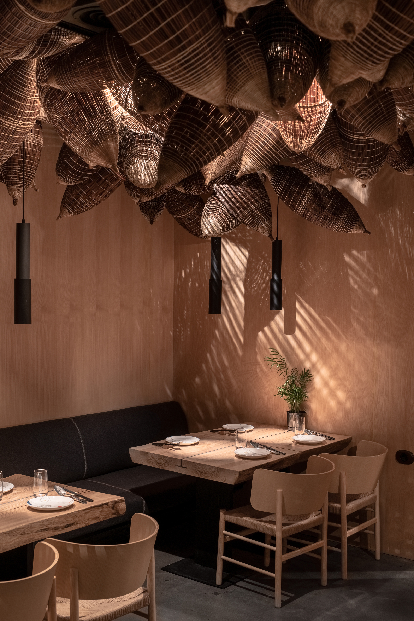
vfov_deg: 39.6
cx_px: 207
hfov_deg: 27.0
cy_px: 310
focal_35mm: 50
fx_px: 862
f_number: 6.3
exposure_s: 1/13
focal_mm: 50
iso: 320
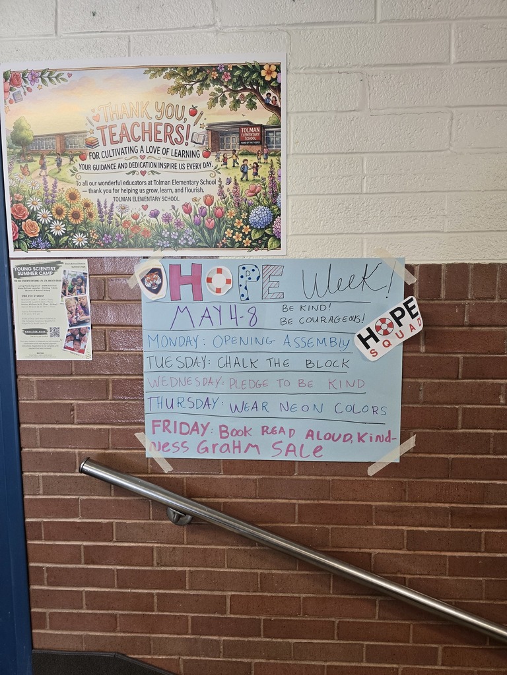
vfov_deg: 73.9
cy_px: 338
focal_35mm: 23
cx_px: 254
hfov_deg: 58.9
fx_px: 449
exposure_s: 1/120
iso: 250
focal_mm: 6.3
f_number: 1.7
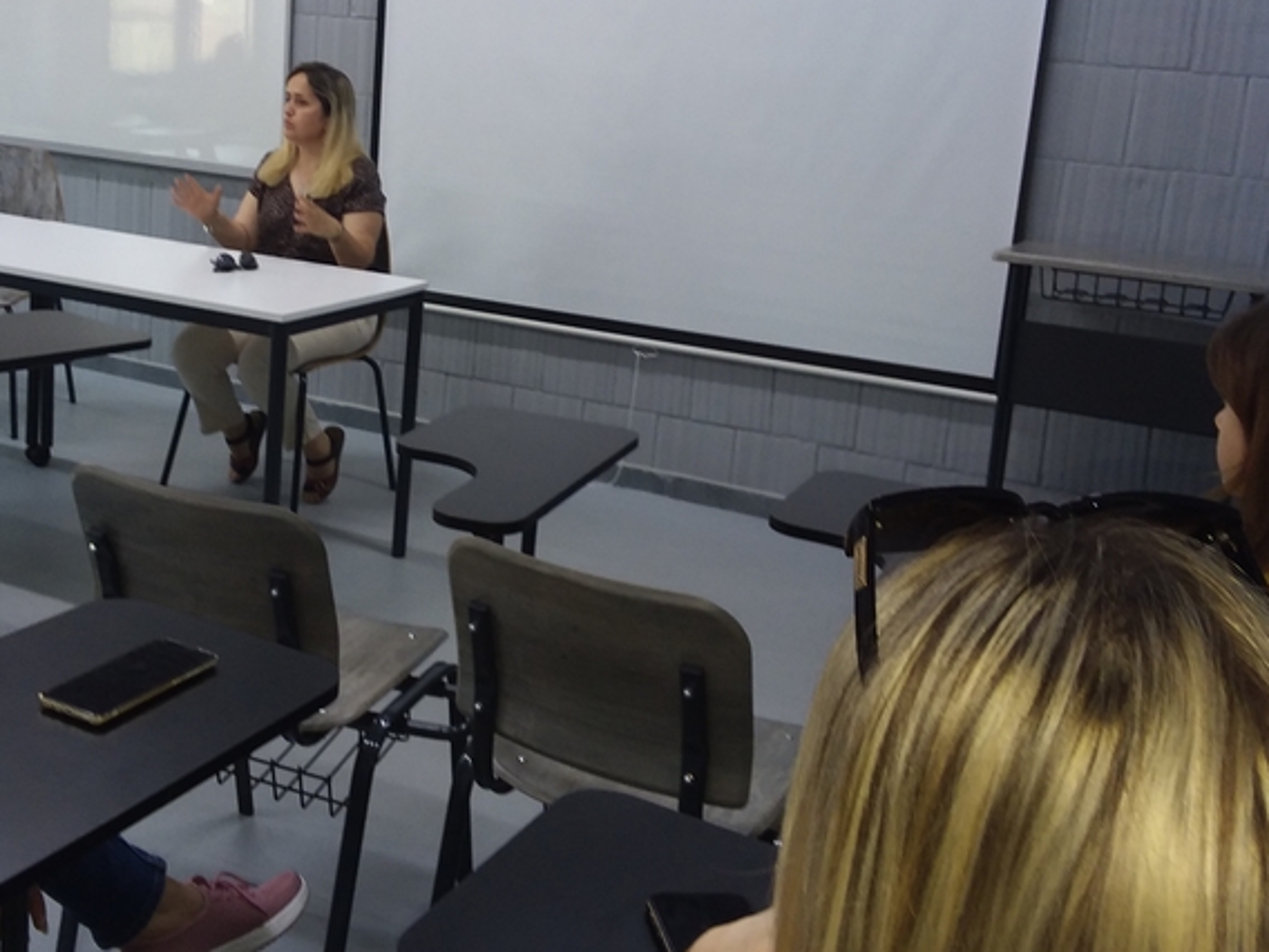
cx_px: 456
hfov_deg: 48.4
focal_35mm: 38
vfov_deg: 37.1
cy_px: 286
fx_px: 1393
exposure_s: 1/40
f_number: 1.9
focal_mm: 2.91
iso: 64
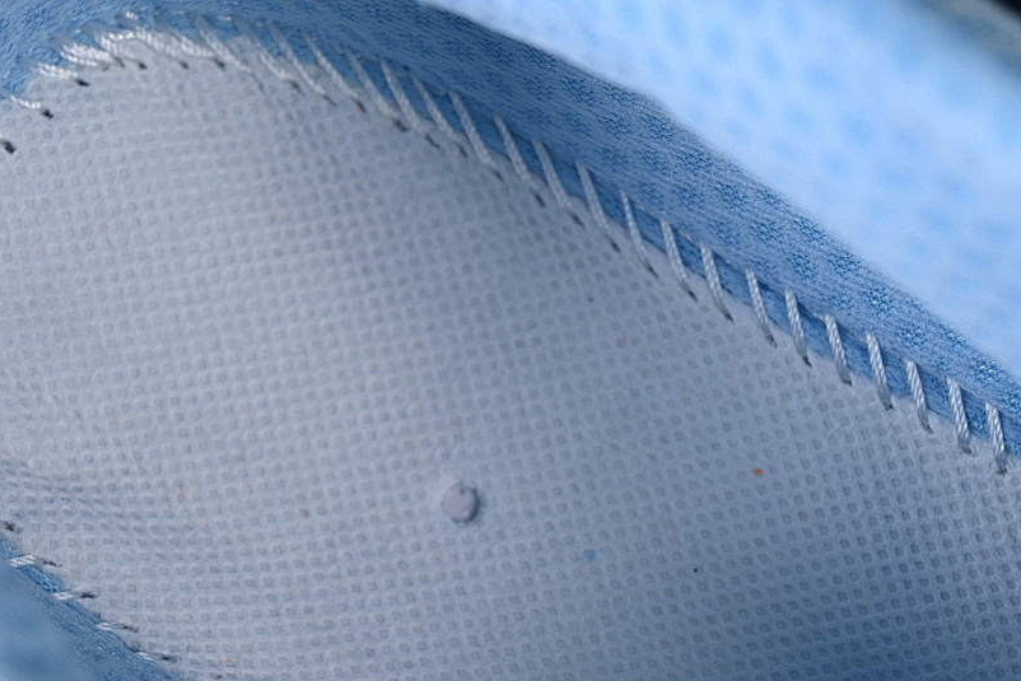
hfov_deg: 20.2
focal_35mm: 101
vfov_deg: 13.5
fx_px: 2865
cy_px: 428
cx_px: 447
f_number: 7.1
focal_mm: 50
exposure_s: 1/80
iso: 160
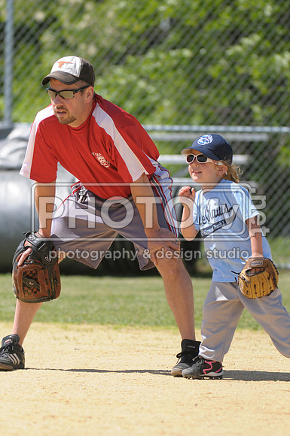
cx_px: 145
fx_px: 3636
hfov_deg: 4.6
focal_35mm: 300
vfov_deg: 6.9
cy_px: 218
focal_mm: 200
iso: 640
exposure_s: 1/3200
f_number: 4
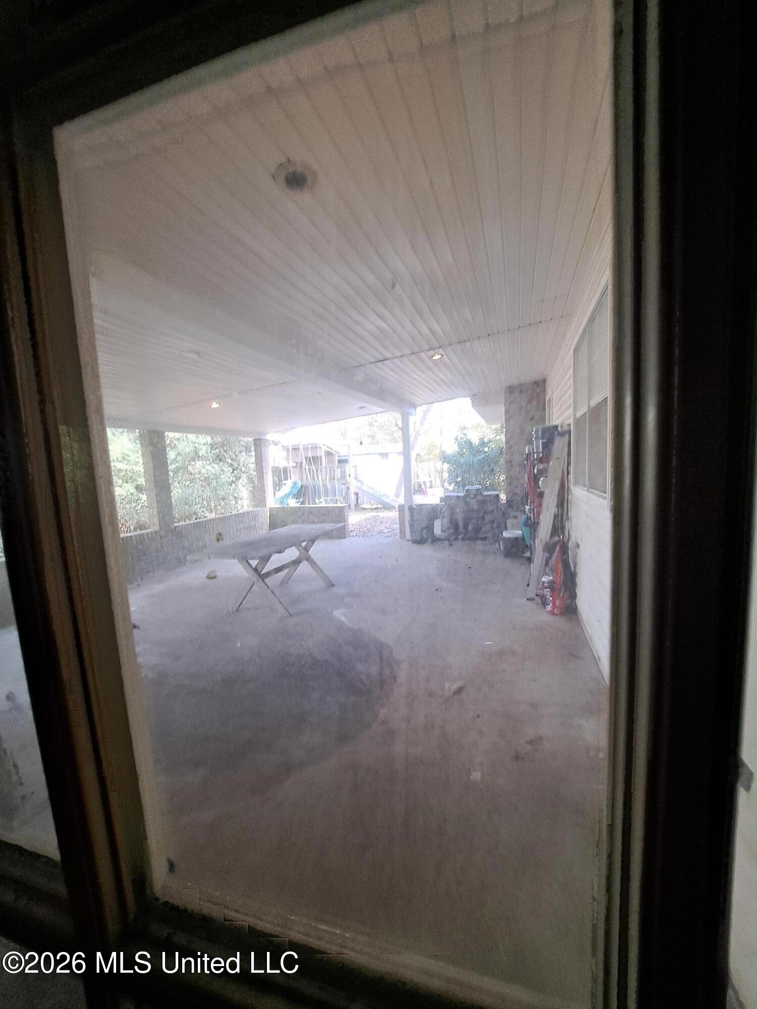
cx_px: 378
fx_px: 379
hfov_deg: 89.9
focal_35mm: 13
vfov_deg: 106.2
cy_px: 504
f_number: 2.2
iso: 64
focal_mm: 1.74
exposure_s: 1/40
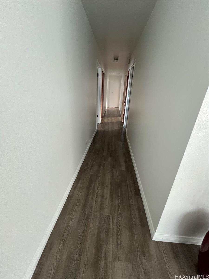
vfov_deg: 106.2
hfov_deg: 89.9
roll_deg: -2.4
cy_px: 140
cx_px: 104
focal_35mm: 13
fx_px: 105
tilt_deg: -24.0
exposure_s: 1/60
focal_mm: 1.57
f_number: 1.8
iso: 400
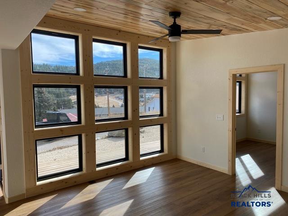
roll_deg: -0.1
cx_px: 144
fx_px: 216
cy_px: 108
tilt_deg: -2.1
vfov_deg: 53.1
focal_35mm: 26
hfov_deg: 67.3
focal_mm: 4.25
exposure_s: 1/715
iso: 32
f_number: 1.8
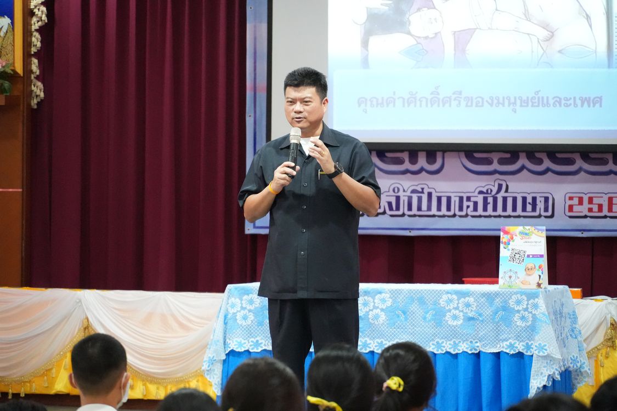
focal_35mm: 202
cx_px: 308
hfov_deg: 10.2
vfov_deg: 6.8
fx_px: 3470
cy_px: 206
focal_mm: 135
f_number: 5.6
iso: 10000
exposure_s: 1/100
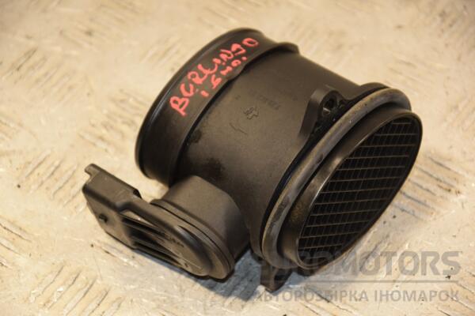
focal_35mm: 158
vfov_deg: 8.7
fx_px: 2078
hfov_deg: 13.0
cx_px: 238
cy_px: 158
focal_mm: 105
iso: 800
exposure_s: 1/125
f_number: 5.6
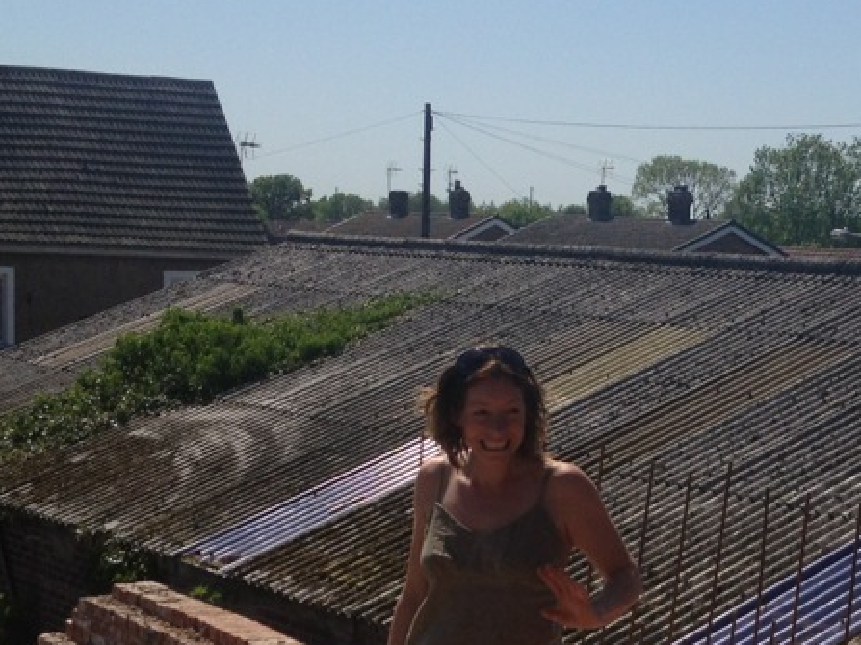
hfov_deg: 20.5
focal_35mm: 94
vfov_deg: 15.4
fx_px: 2337
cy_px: 639
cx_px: 736
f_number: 2.4
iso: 64
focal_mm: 4.28
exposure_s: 1/2632
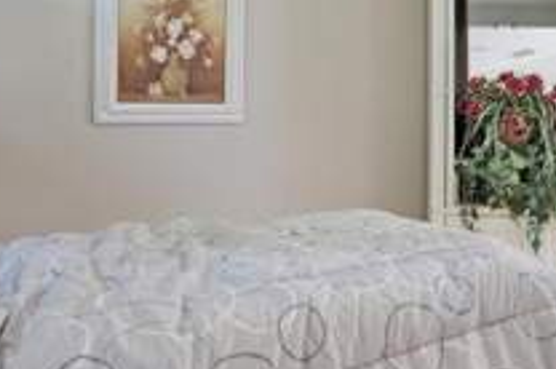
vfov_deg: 35.2
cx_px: 385
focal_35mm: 37
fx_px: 571
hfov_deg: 50.7
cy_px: 100
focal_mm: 16
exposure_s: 1/8
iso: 1600
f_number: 8
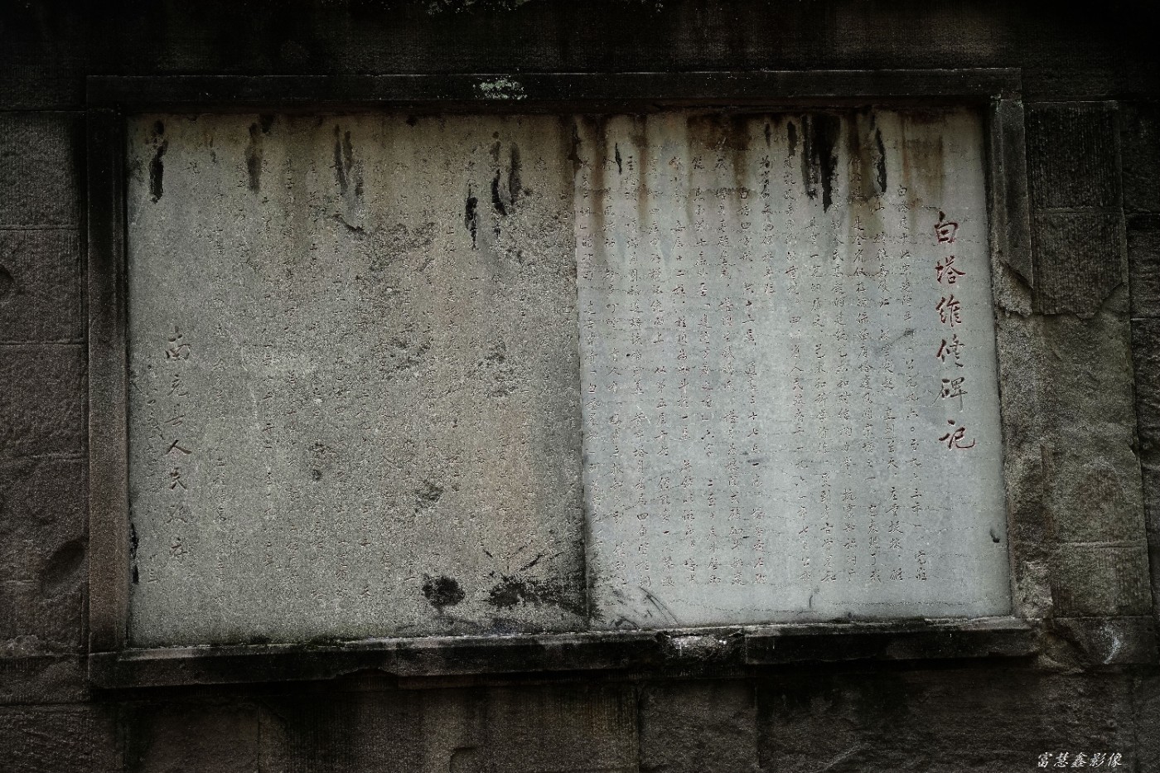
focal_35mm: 44
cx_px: 580
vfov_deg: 30.5
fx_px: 1418
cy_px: 386
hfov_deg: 44.5
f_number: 4
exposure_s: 1/160
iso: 500
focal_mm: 44
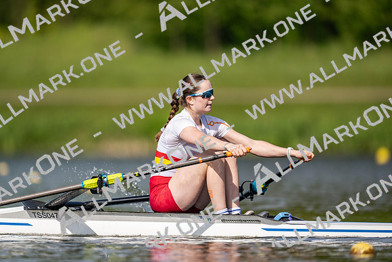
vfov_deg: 2.3
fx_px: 6535
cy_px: 131
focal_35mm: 600
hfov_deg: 3.4
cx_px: 196
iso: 200
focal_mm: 600
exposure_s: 1/2500
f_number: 4
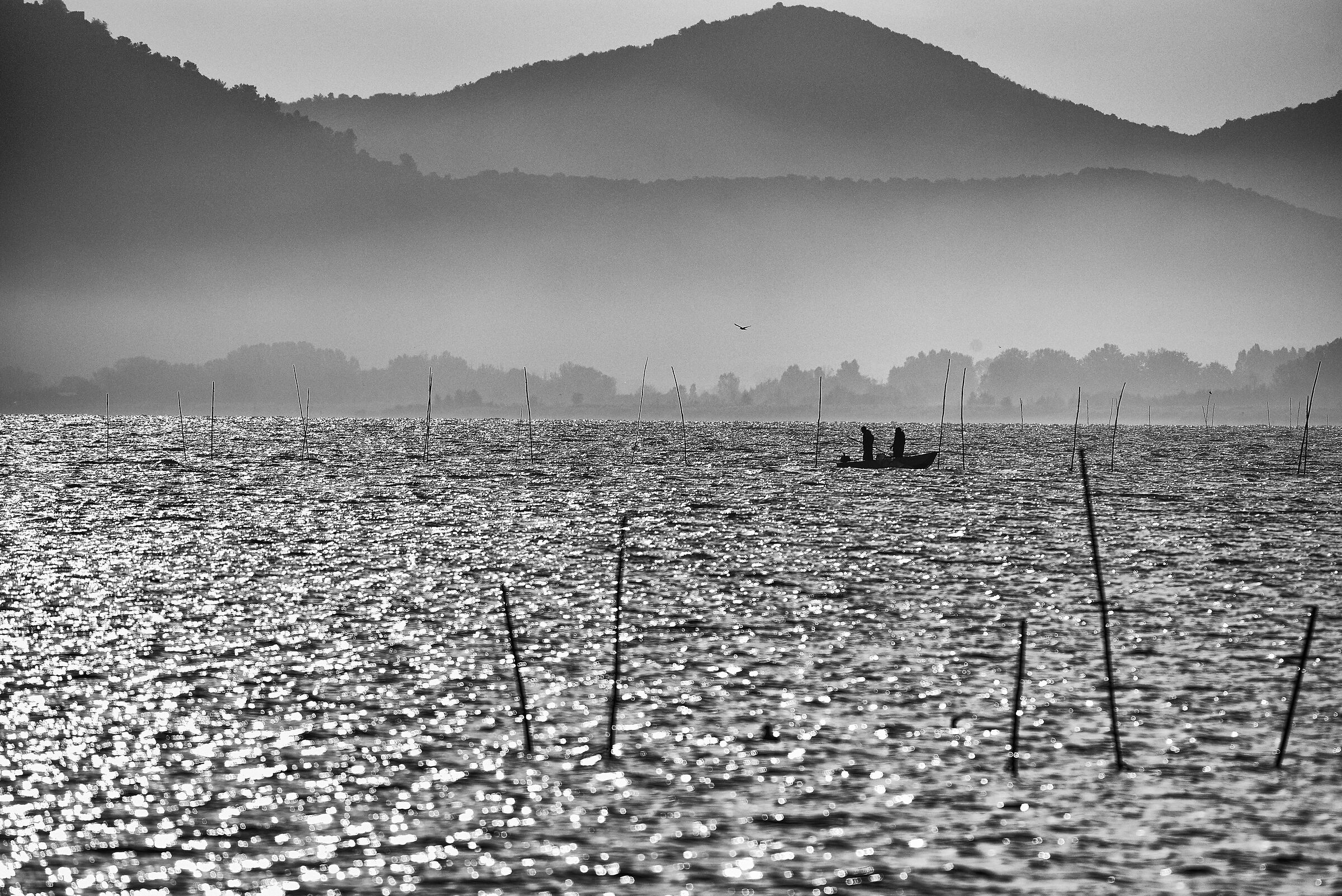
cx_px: 671
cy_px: 448
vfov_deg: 3.4
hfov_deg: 5.2
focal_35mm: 400
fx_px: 14916
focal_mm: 400
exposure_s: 1/3200
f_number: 8
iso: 450
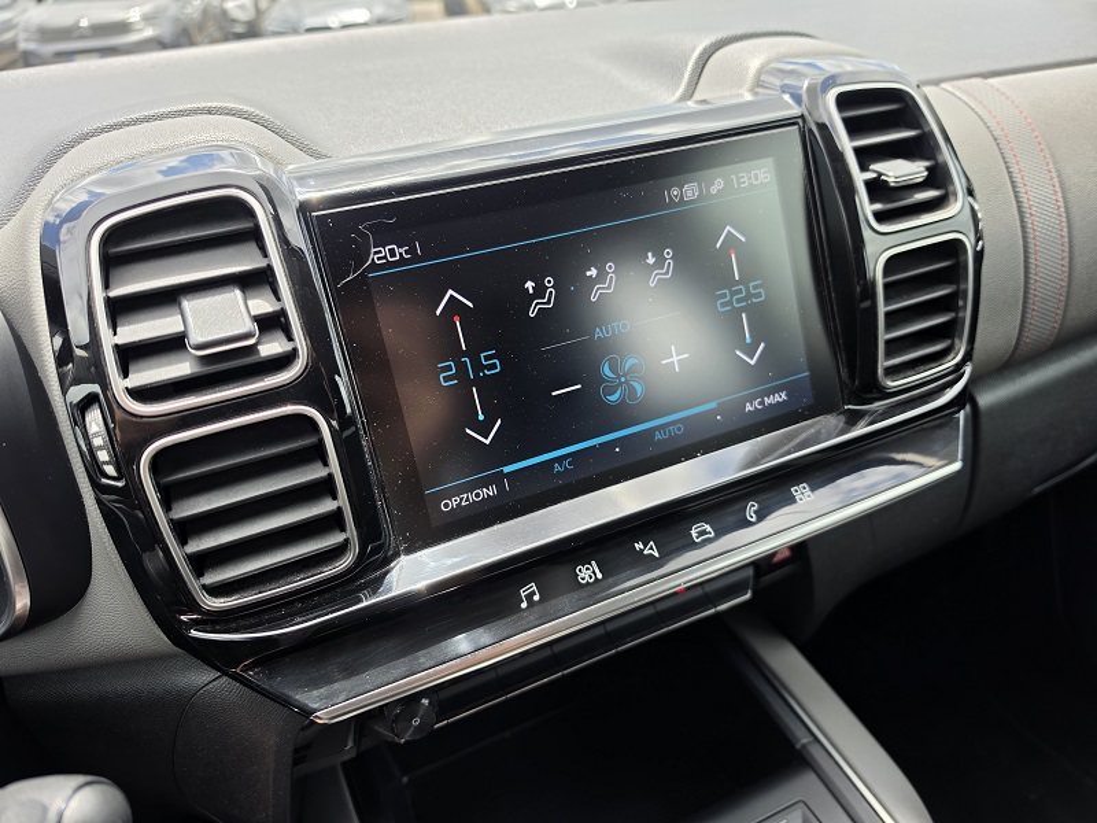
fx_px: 729
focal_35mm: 23
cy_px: 412
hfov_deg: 73.9
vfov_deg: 58.9
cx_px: 548
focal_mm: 6.5
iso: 10
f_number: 1.4
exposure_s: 1/212
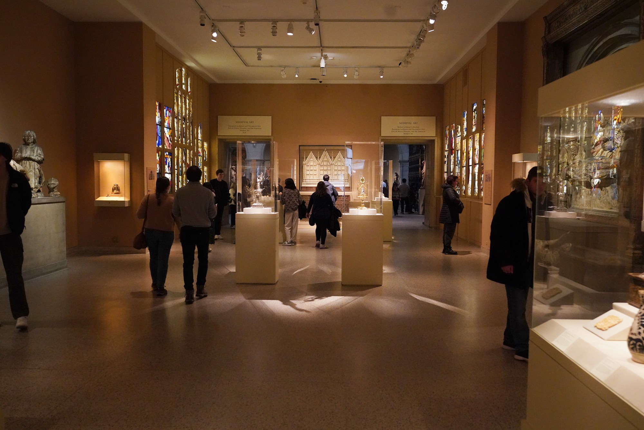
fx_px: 572
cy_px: 215
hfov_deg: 58.7
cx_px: 322
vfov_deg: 41.1
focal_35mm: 32
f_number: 4.5
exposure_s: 1/100
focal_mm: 32
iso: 8000
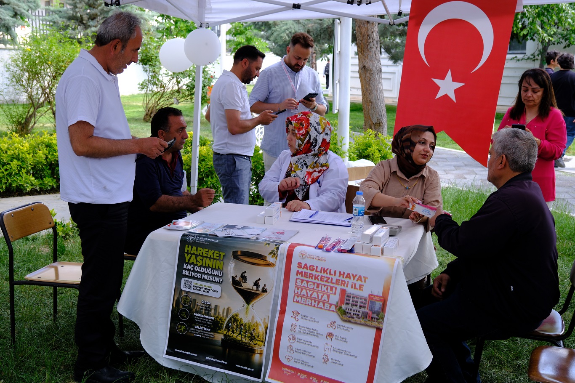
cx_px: 288
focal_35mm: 41
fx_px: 655
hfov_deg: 47.4
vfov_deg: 32.6
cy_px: 192
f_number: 4.5
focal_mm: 27.5
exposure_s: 1/200
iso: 400
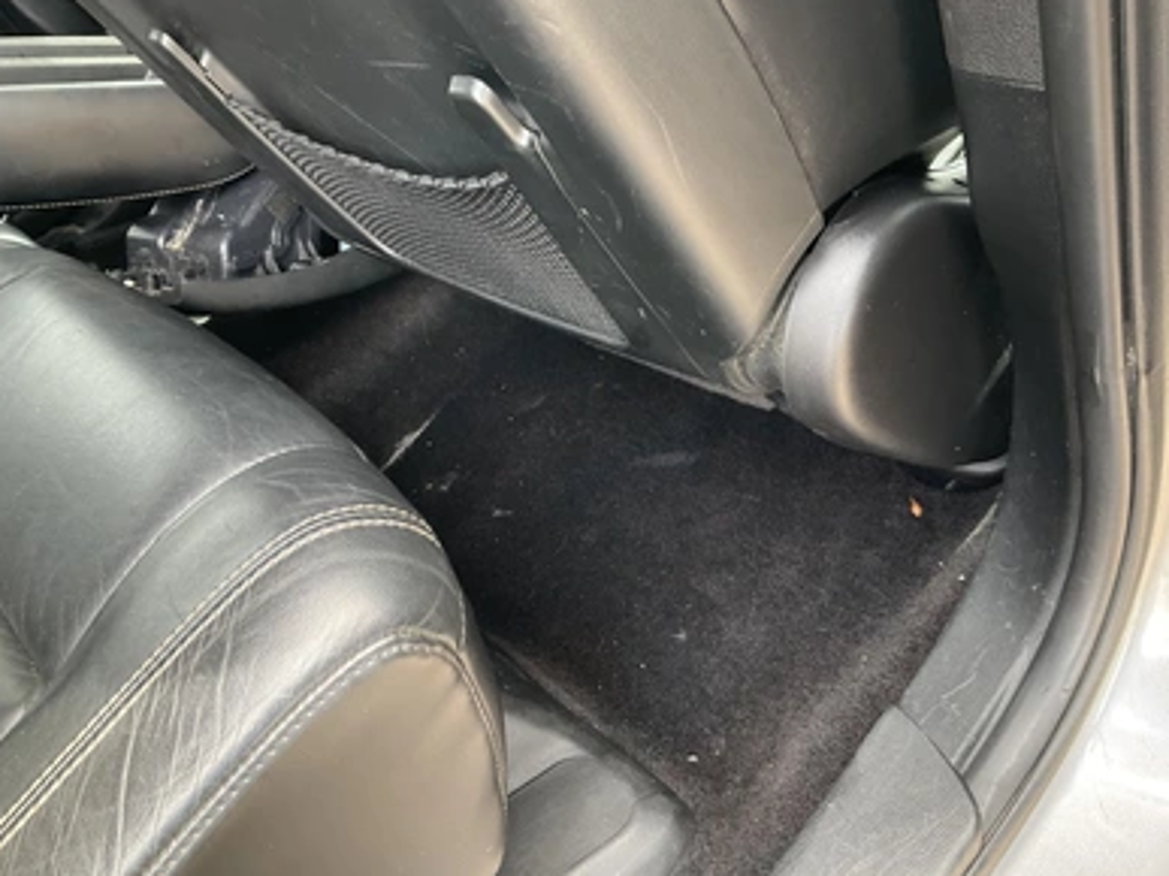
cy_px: 438
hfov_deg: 60.0
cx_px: 589
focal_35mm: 30
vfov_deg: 46.8
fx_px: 1013
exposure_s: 1/60
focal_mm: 3
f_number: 1.8
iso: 100
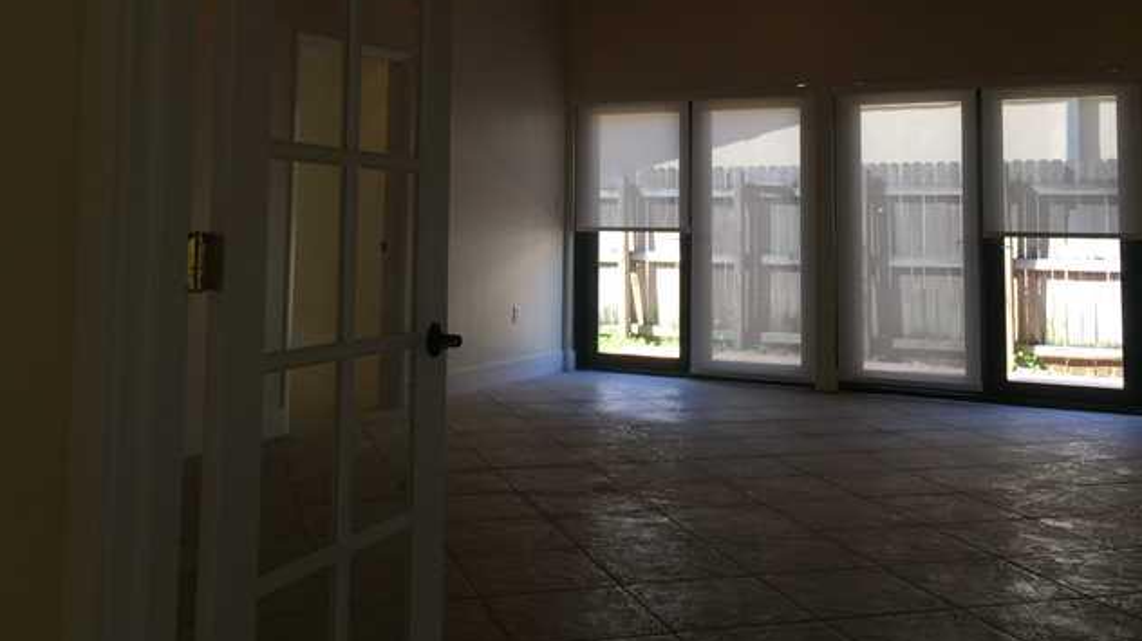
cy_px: 152
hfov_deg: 50.5
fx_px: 1211
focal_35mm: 40
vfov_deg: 29.2
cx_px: 564
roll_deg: -0.6
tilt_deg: +3.3
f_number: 2.2
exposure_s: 1/144
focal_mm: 4.15
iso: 32
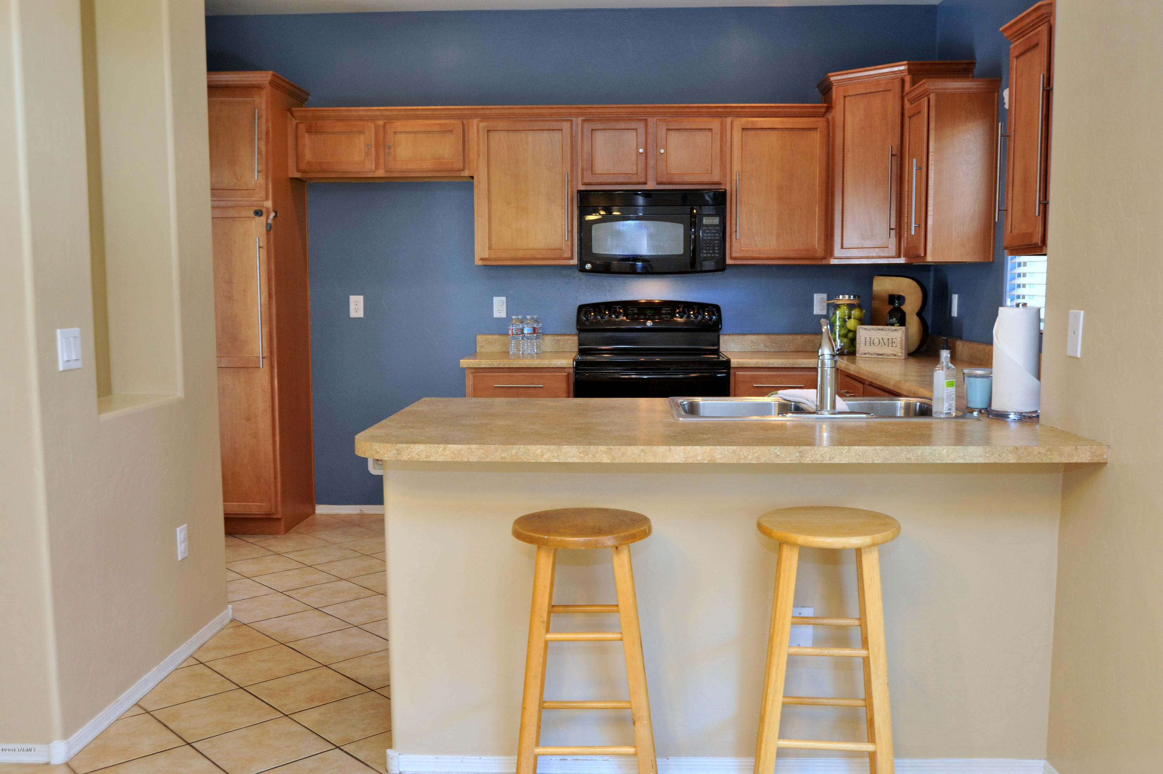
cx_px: 582
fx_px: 1130
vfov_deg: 37.8
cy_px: 387
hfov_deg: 54.5
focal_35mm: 35
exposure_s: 1/30
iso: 1000
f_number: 8
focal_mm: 35
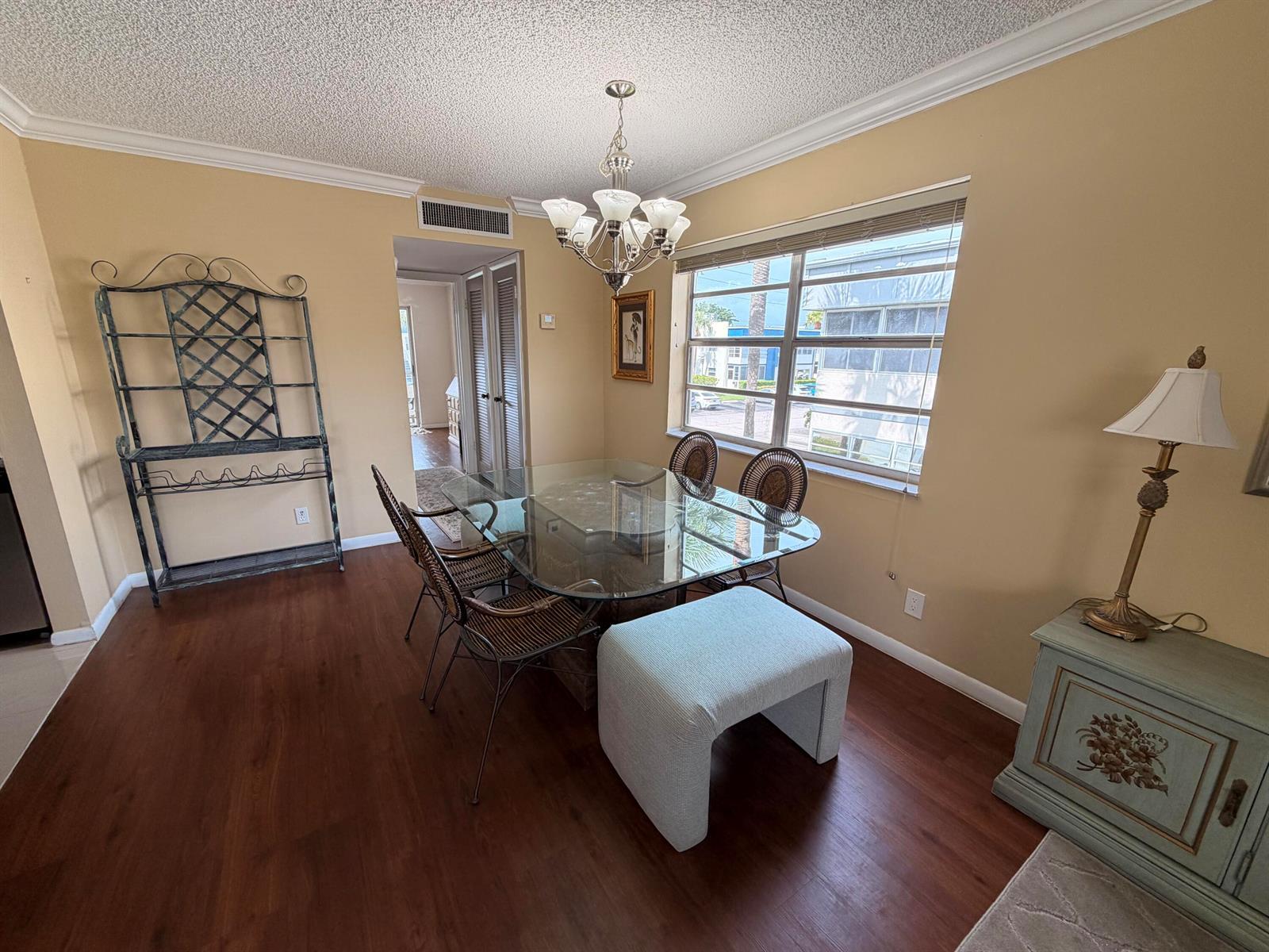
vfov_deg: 85.7
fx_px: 513
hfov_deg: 102.1
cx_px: 634
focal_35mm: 14
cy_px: 476
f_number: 2.2
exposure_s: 1/121
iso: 64
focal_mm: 2.22
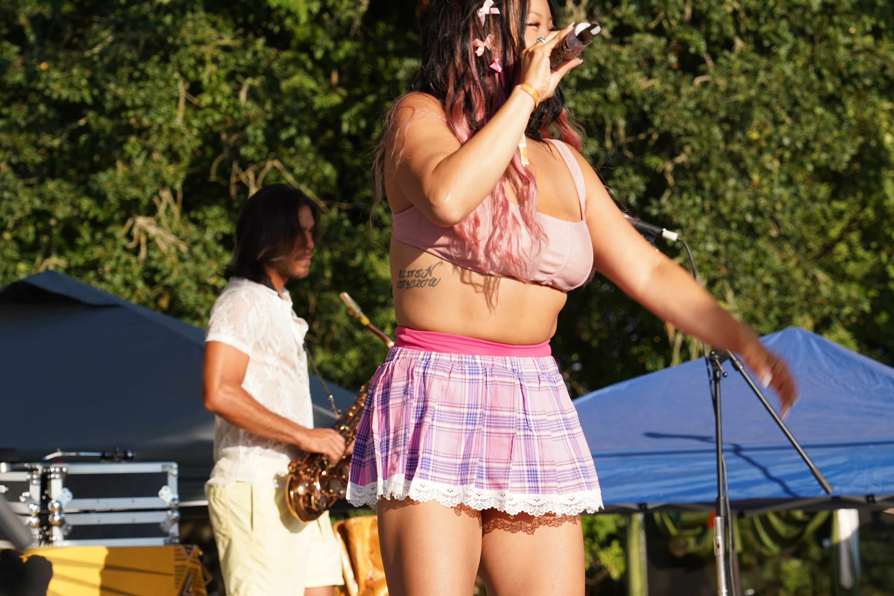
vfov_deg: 10.3
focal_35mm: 133
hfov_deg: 15.4
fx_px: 3303
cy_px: 275
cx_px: 467
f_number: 6.3
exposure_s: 1/200
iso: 100
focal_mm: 105
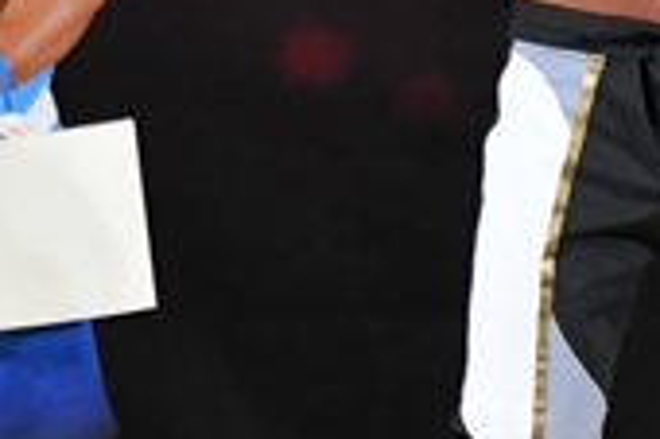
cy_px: 82
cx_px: 1314
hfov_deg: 2.1
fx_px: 18132
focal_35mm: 990
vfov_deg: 1.4
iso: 3200
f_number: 5.6
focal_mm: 145
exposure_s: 1/400
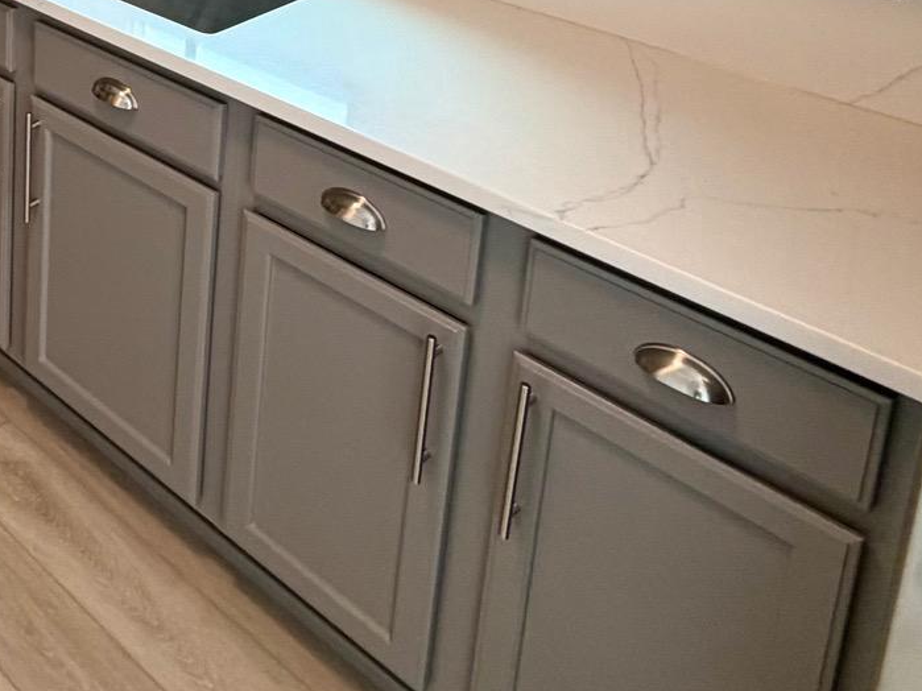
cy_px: -204
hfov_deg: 36.8
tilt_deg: -12.0
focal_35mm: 41
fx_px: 1092
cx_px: -142
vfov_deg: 28.8
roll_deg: +1.0
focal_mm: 2.22
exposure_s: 1/60
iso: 160
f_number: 2.2
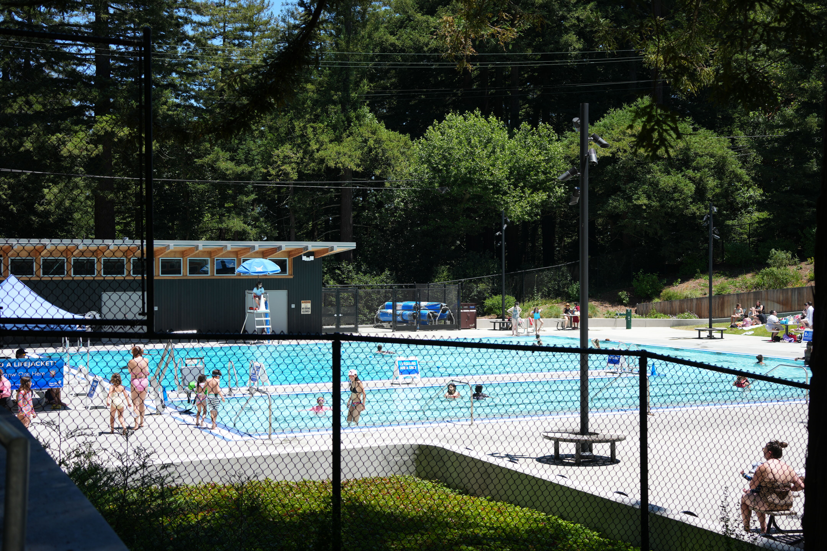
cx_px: 414
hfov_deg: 39.6
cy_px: 276
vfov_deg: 27.0
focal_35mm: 50
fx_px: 1149
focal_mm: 50
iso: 100
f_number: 5
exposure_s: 1/320
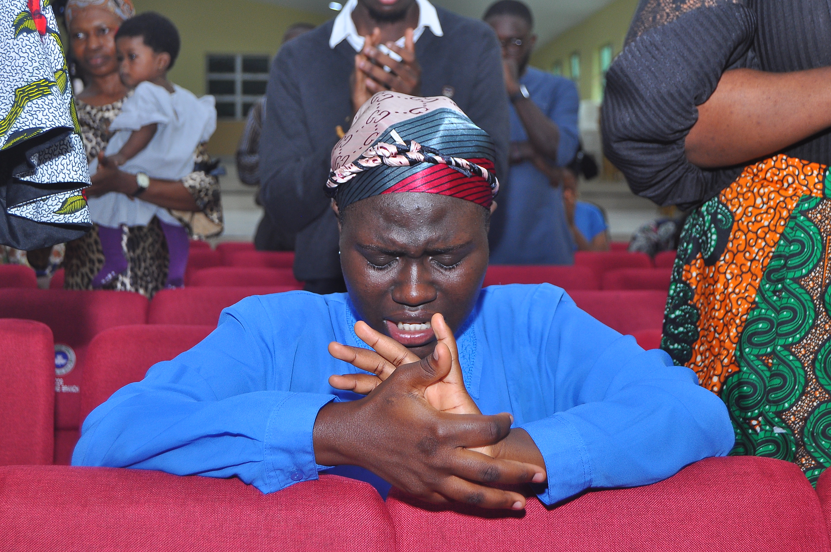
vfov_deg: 23.7
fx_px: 1314
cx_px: 416
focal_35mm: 57
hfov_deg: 35.1
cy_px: 276
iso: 400
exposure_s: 1/100
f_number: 4.8
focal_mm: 38
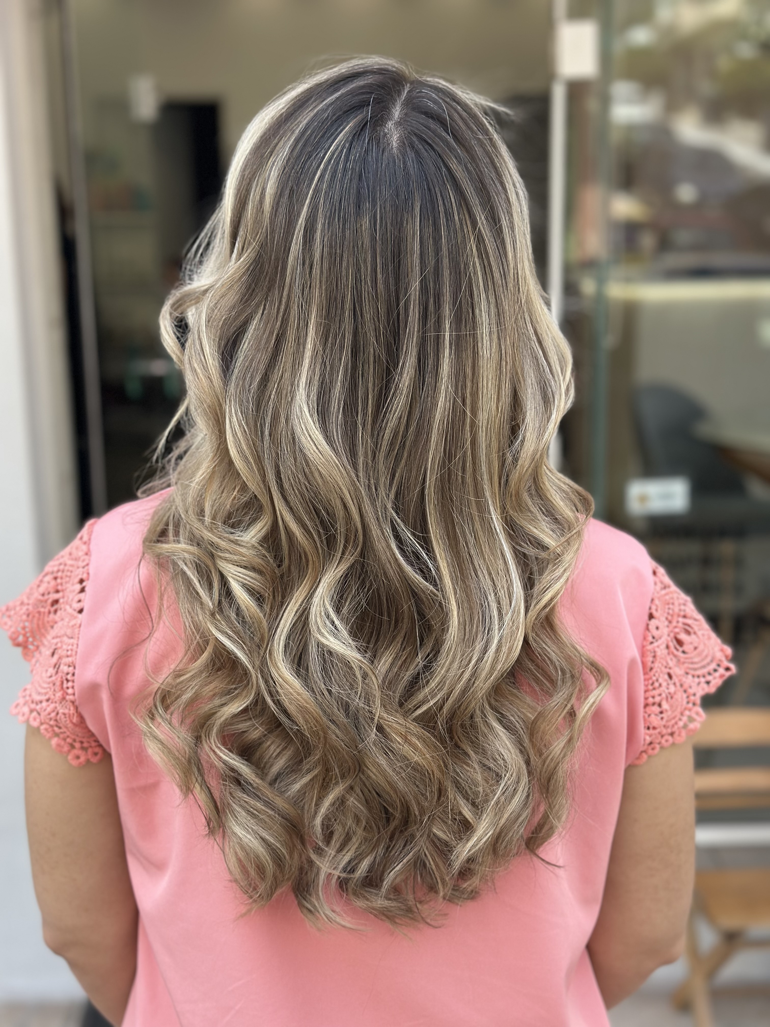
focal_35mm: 48
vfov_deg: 39.7
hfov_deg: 30.3
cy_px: 514
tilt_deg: -8.9
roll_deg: +0.7
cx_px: 385
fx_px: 1424
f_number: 1.78
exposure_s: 1/816
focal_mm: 6.86
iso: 80
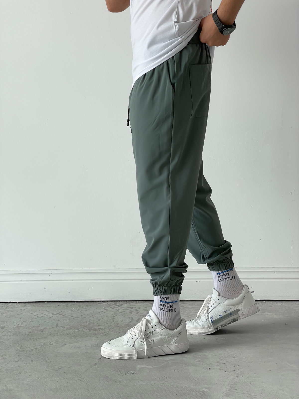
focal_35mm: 52
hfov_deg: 28.0
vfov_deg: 36.8
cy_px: 200
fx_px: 599
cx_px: 150
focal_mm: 6
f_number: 2
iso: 32
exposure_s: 1/120
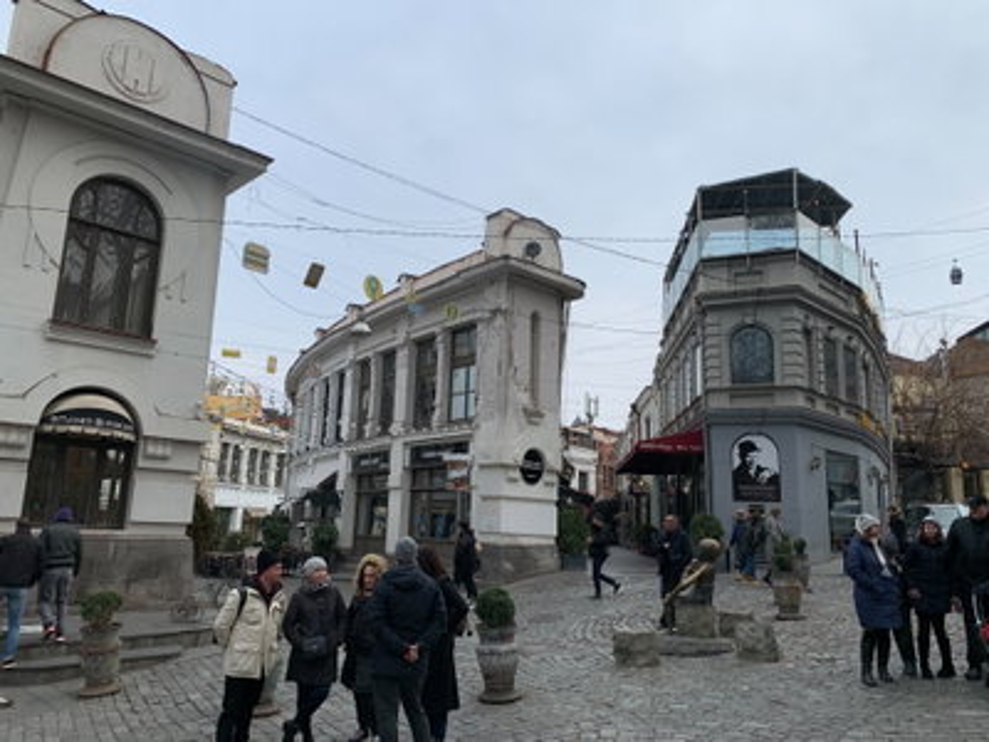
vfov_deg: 53.1
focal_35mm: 26
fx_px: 743
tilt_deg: +10.0
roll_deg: -2.7
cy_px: 371
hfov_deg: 67.3
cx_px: 494
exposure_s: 1/1299
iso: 25
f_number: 1.8
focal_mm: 4.25
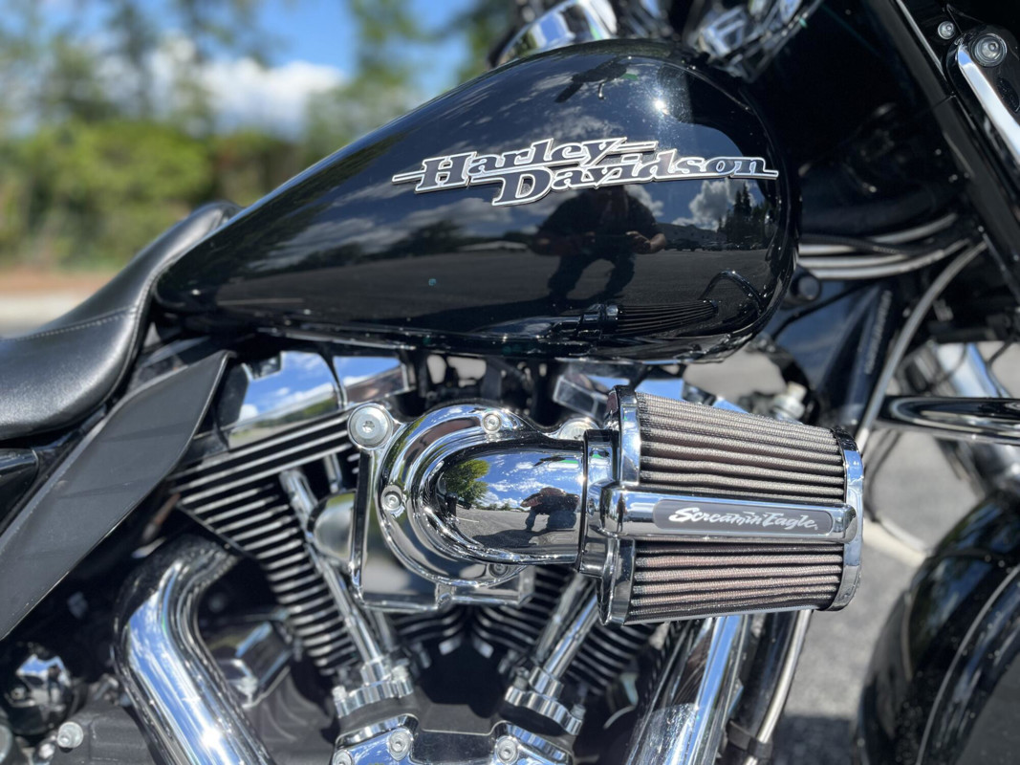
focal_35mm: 26
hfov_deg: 67.3
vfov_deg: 53.1
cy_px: 382
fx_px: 766
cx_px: 510
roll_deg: -2.4
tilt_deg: -15.2
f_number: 1.6
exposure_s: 1/1372
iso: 50
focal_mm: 5.1
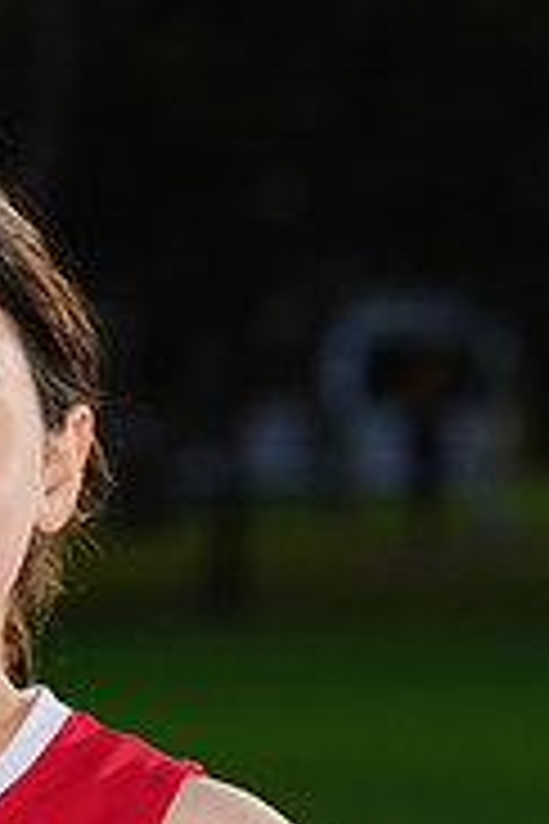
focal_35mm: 661
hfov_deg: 2.1
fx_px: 15119
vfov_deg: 3.1
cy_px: 1049
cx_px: -290
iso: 200
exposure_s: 1/250
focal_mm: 209
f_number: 10
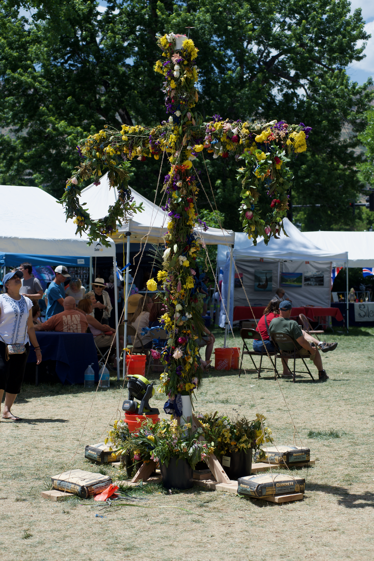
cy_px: 280
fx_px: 1245
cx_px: 187
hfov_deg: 17.1
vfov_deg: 25.4
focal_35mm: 80
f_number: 6.3
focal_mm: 80
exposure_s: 1/1000
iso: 200
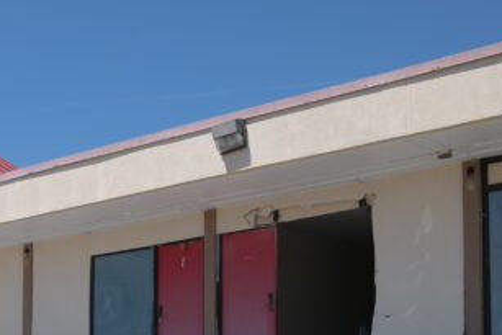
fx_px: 1046
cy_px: 366
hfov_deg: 25.4
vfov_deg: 17.6
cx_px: -26
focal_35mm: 75
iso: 100
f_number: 7.1
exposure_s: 1/320
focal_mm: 20
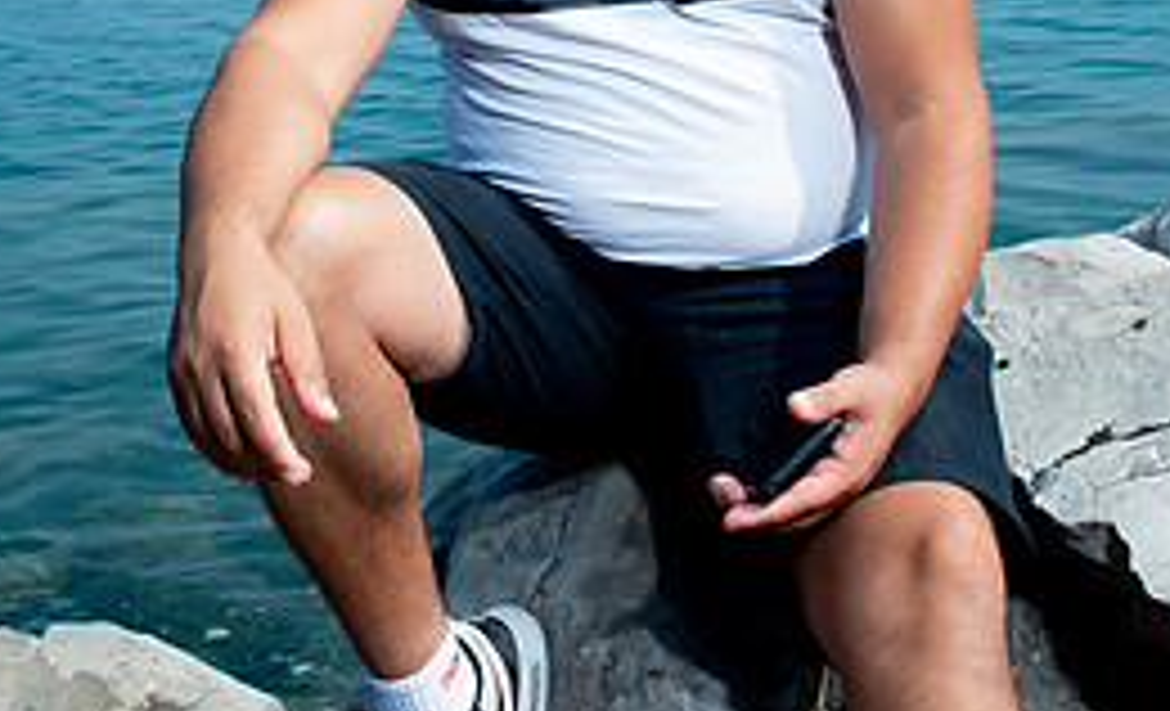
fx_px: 1867
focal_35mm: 59
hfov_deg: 34.6
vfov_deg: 20.8
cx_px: 435
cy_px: -6
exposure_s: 1/200
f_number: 16
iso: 200
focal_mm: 24
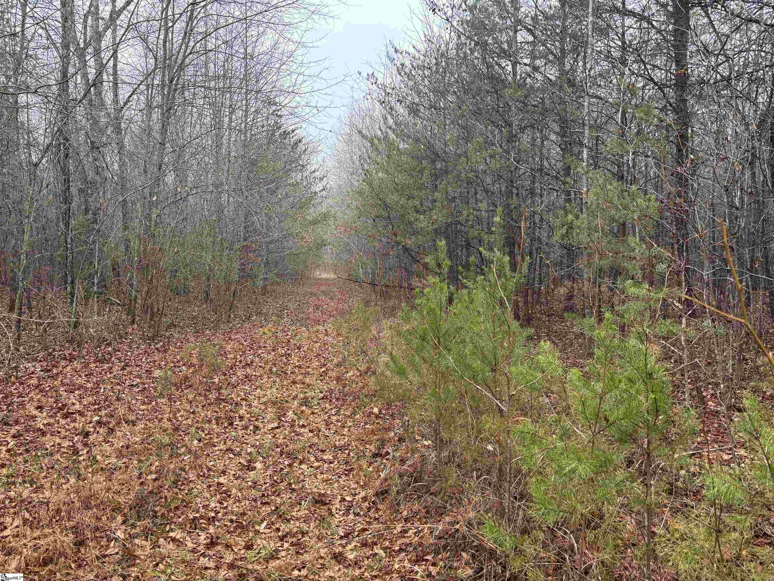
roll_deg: +0.3
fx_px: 581
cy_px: 290
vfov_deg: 53.1
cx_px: 387
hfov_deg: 67.3
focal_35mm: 26
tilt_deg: -5.3
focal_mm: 5.96
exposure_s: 1/121
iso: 80
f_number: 1.6
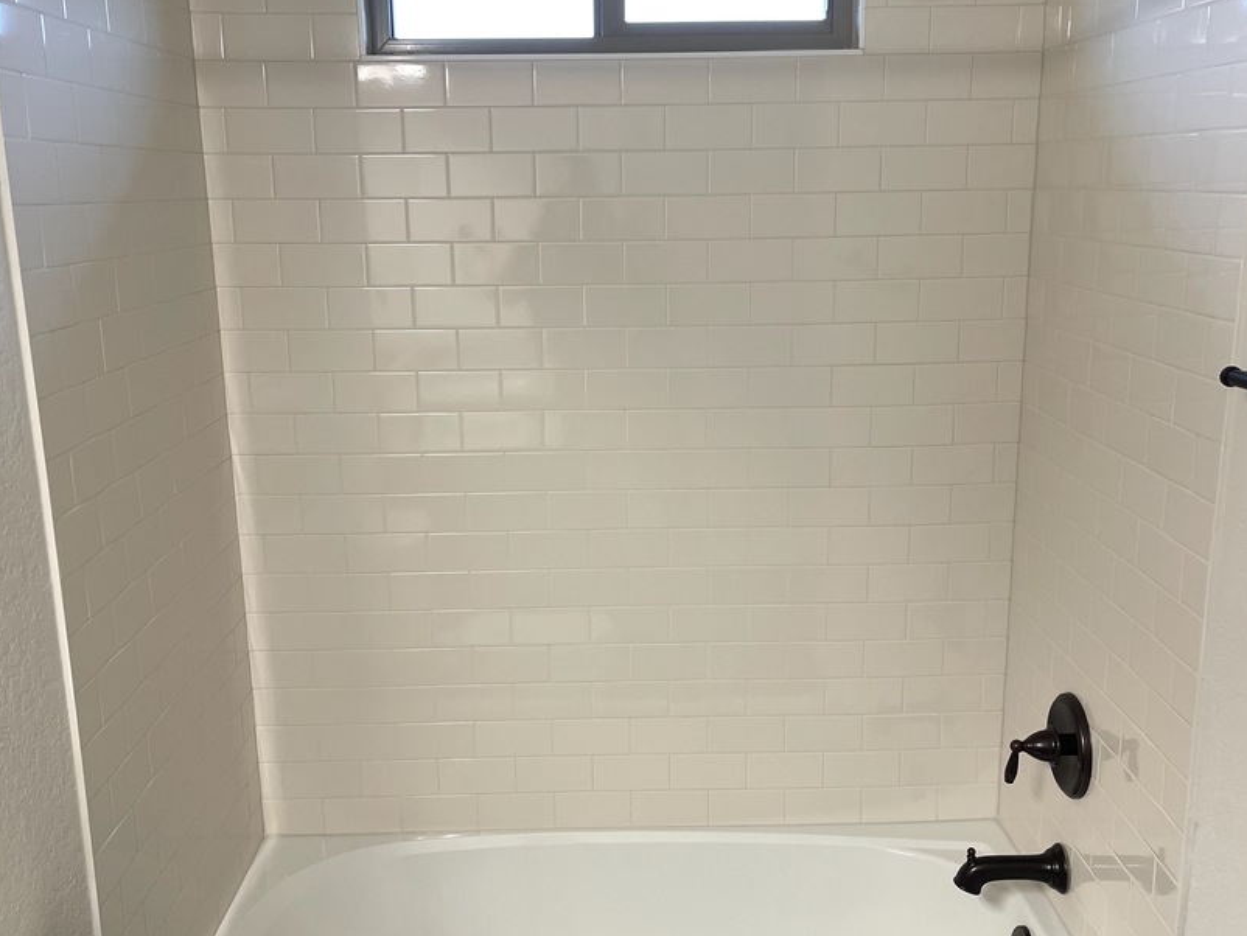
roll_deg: +0.7
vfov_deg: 40.7
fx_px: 1261
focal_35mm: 35
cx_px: 625
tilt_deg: -13.3
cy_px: 498
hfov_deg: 52.6
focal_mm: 5.1
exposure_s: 1/120
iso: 125
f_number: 1.6
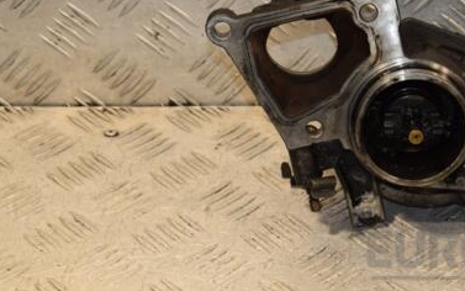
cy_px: 85
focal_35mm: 141
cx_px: 344
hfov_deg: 14.8
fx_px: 1788
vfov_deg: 9.3
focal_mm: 58
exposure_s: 1/200
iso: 800
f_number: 6.3
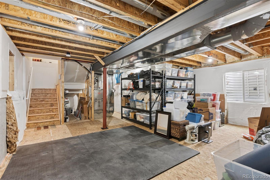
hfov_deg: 93.3
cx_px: 135
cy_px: 90
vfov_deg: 70.4
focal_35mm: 17
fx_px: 127
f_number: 9
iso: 400
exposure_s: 1/2
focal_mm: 17
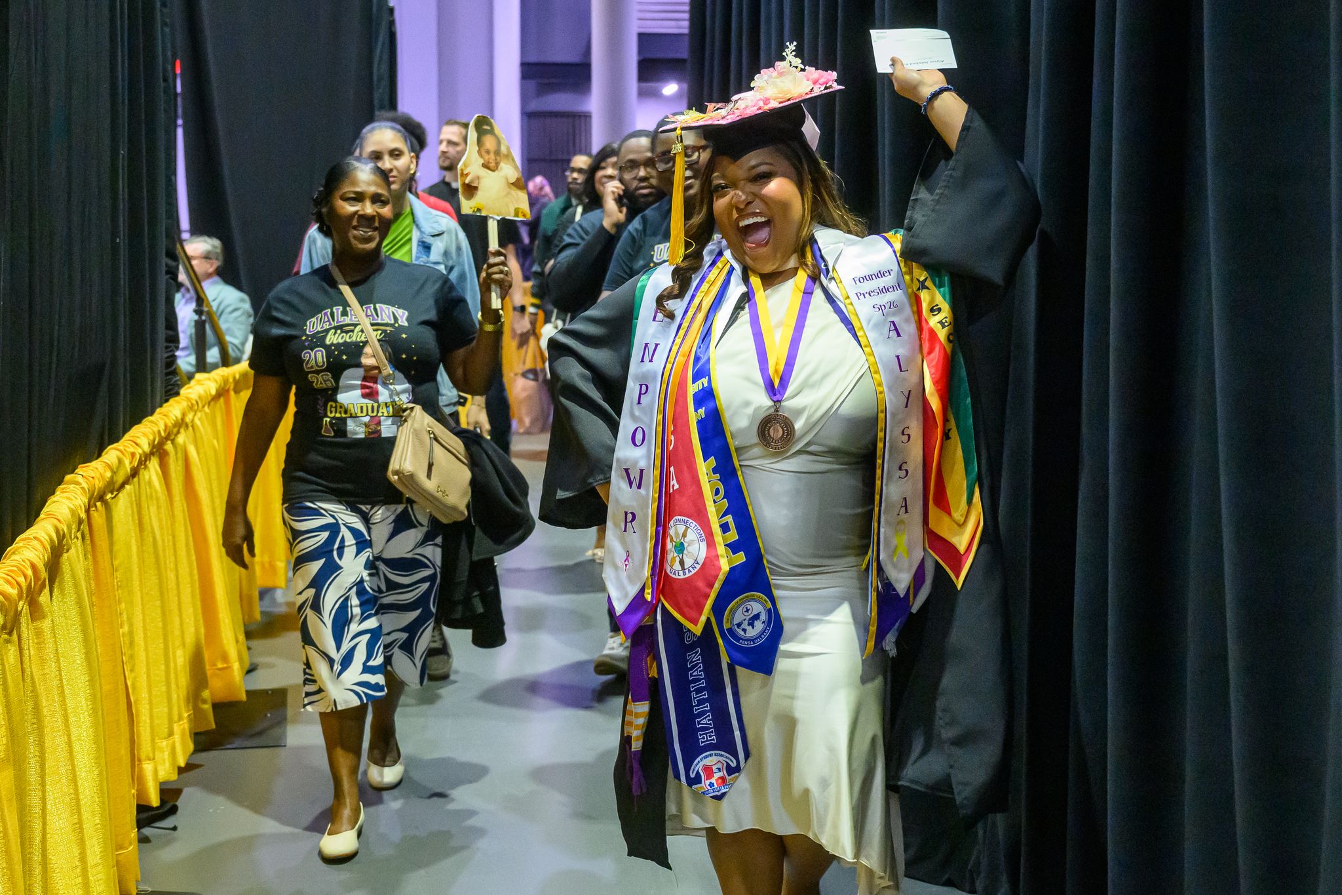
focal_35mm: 52
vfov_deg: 26.1
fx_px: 1922
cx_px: 740
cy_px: 349
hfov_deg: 38.4
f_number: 3.5
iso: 4500
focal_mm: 33
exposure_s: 1/200
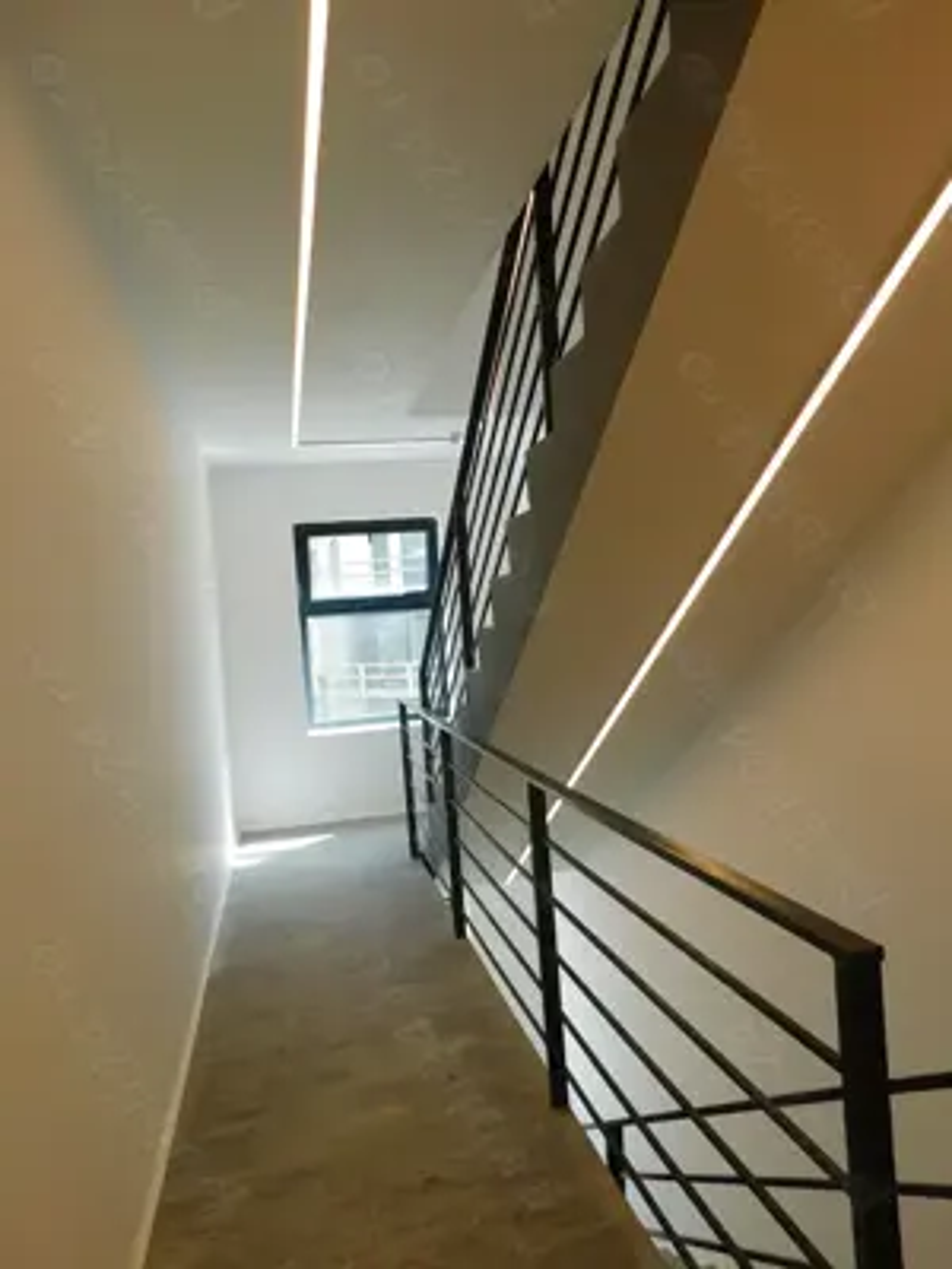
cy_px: 634
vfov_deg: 73.9
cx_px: 476
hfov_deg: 58.9
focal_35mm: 23
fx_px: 843
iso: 125
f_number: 3
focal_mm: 4
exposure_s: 1/125
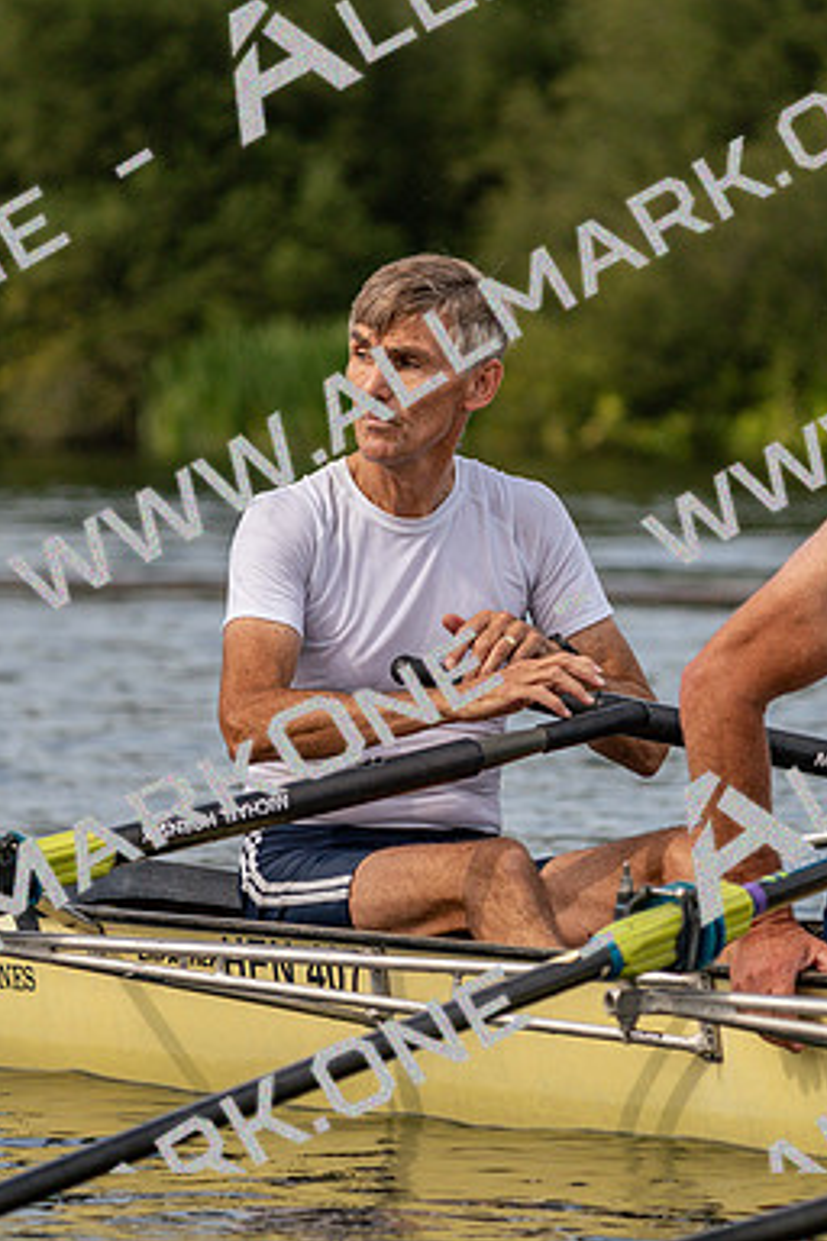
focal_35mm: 302
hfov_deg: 4.6
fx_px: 10406
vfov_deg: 6.8
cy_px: 619
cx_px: 407
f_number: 5.6
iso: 320
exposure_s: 1/1600
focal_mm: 200
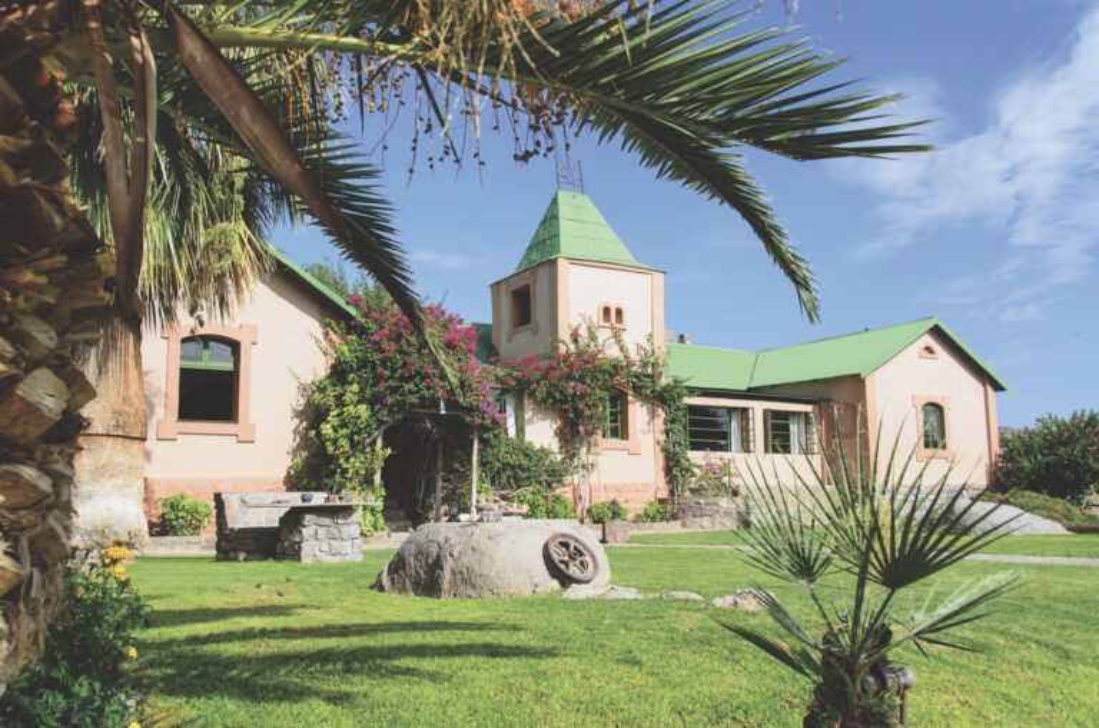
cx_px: 550
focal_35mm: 33
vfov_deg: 39.8
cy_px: 364
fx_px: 1006
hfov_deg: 57.3
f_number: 7.1
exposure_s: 1/400
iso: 100
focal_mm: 22
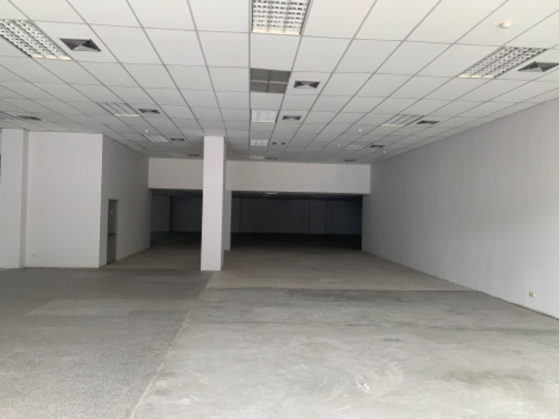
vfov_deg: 53.1
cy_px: 210
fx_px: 420
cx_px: 280
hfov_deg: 67.3
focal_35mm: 26
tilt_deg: -0.7
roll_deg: -1.3
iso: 64
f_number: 1.8
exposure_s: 1/121
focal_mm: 4.25
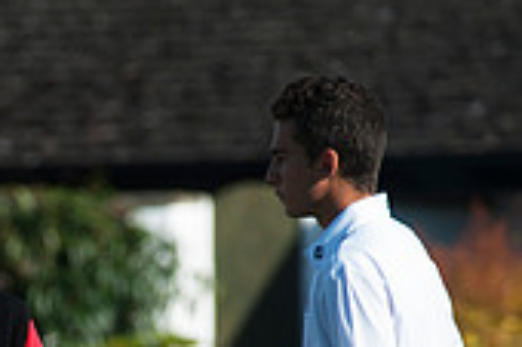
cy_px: 577
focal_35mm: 1022
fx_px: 14804
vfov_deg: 1.3
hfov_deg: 2.0
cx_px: -107
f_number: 7.1
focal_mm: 300
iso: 200
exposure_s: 1/640
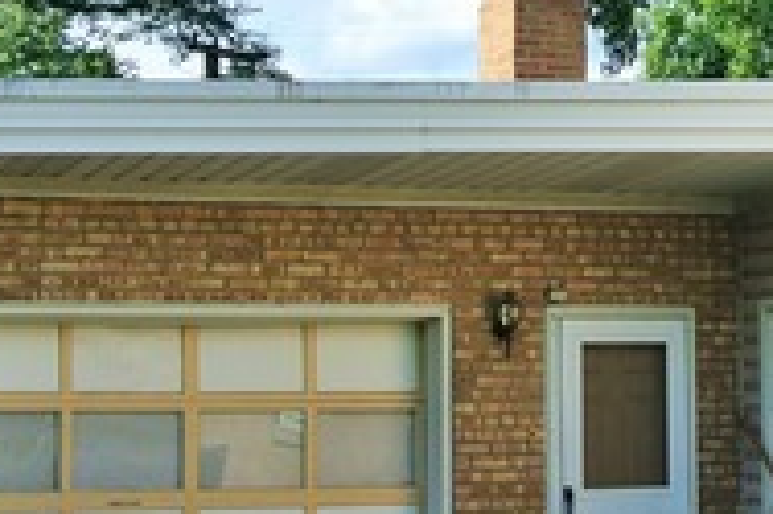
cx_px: 530
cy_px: 201
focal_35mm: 116
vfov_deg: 11.8
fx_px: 2489
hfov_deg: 17.6
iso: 100
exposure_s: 1/640
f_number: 4.5
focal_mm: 12.7
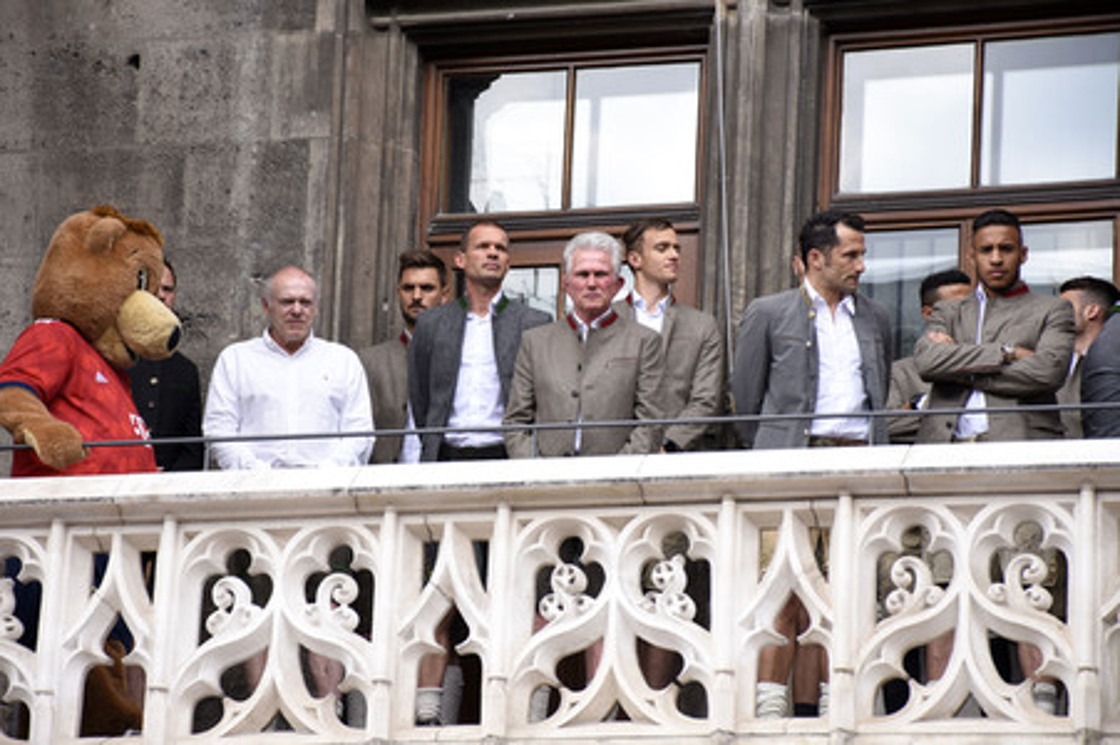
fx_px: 5409
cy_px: 372
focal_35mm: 174
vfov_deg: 7.9
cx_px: 560
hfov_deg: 11.8
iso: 160
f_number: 6.3
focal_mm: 116
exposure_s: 1/160
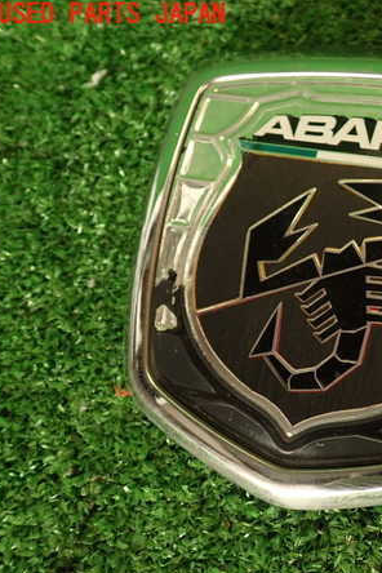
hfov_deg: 28.1
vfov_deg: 43.6
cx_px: 378
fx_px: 716
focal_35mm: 45
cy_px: 289
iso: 160
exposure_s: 1/60
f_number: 2.4
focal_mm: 5.79
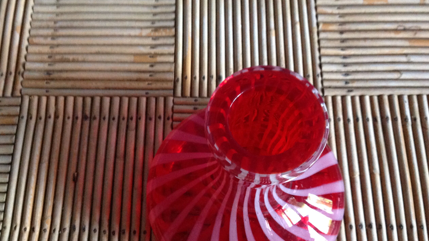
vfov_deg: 30.3
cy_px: 151
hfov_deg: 51.6
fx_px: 444
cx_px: 217
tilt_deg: -72.1
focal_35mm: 39
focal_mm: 4.28
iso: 500
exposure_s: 1/15
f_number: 2.4
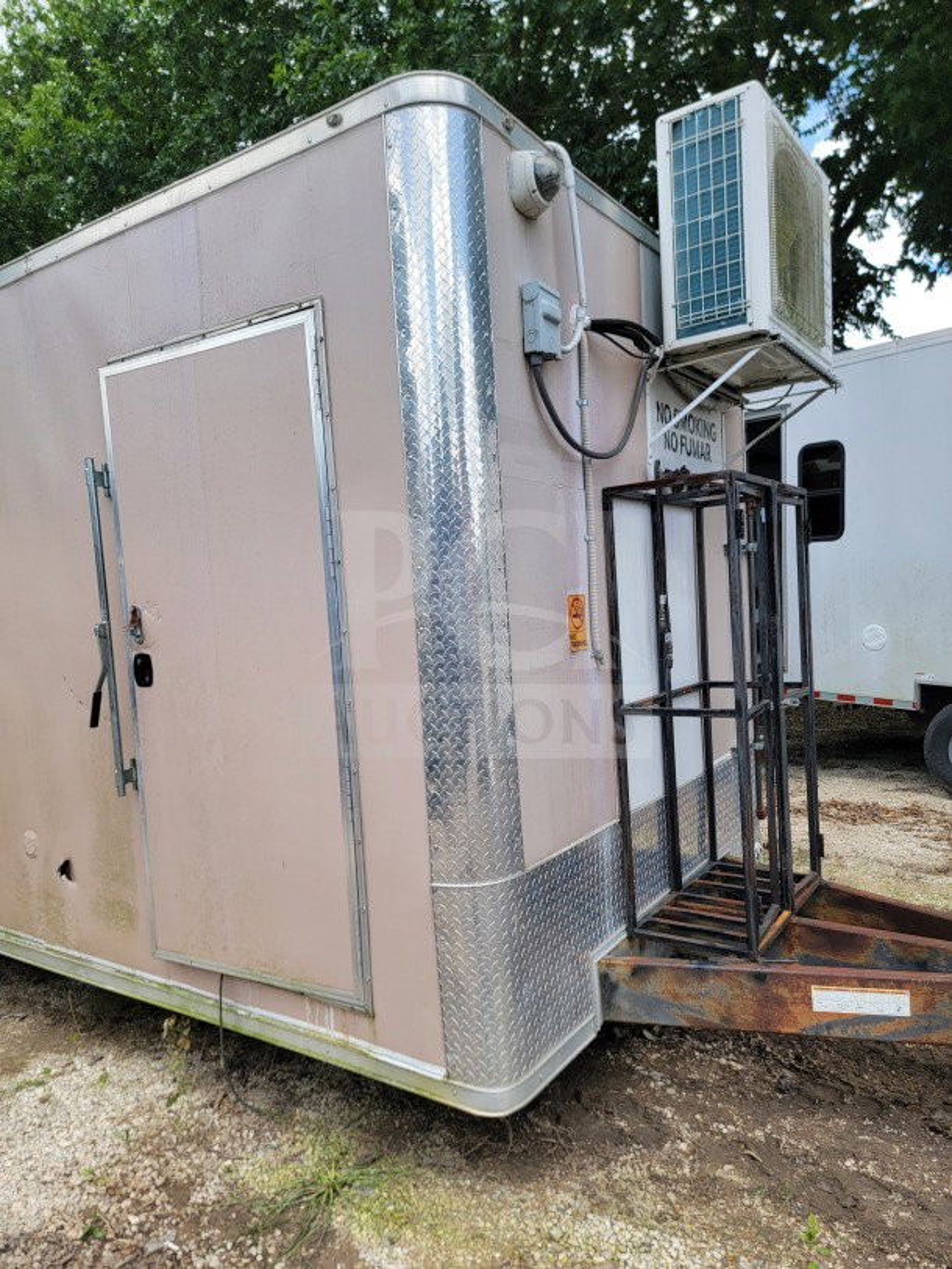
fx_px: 880
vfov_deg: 71.6
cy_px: 634
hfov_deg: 56.8
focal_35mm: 24
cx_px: 476
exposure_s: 1/373
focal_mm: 6.7
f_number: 1.8
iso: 16
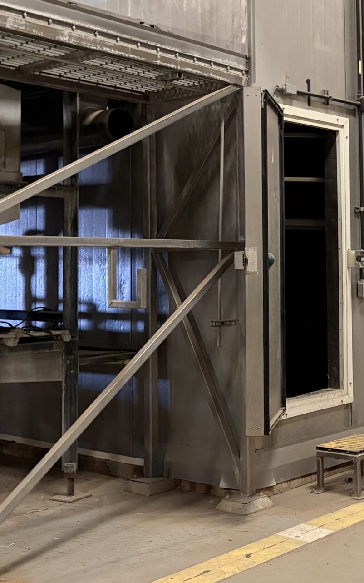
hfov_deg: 22.9
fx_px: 873
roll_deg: +0.4
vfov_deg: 36.7
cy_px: 228
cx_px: 338
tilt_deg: +2.7
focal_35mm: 55
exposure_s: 1/30
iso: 640
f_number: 1.6
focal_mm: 5.96
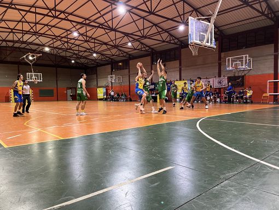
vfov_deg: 53.1
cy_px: 105
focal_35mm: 26
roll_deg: +0.5
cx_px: 140
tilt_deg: -3.8
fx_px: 210
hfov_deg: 67.3
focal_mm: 5.1
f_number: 1.6
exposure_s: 1/50
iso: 320
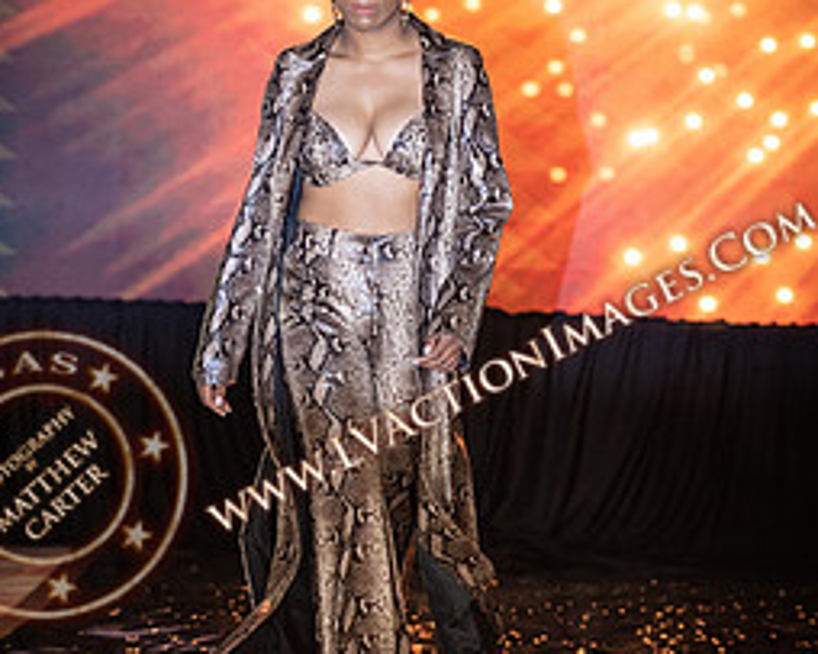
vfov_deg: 6.0
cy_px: 403
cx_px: 357
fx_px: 6244
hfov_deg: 7.5
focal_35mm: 258
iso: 1600
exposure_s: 1/200
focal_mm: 155
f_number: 2.8
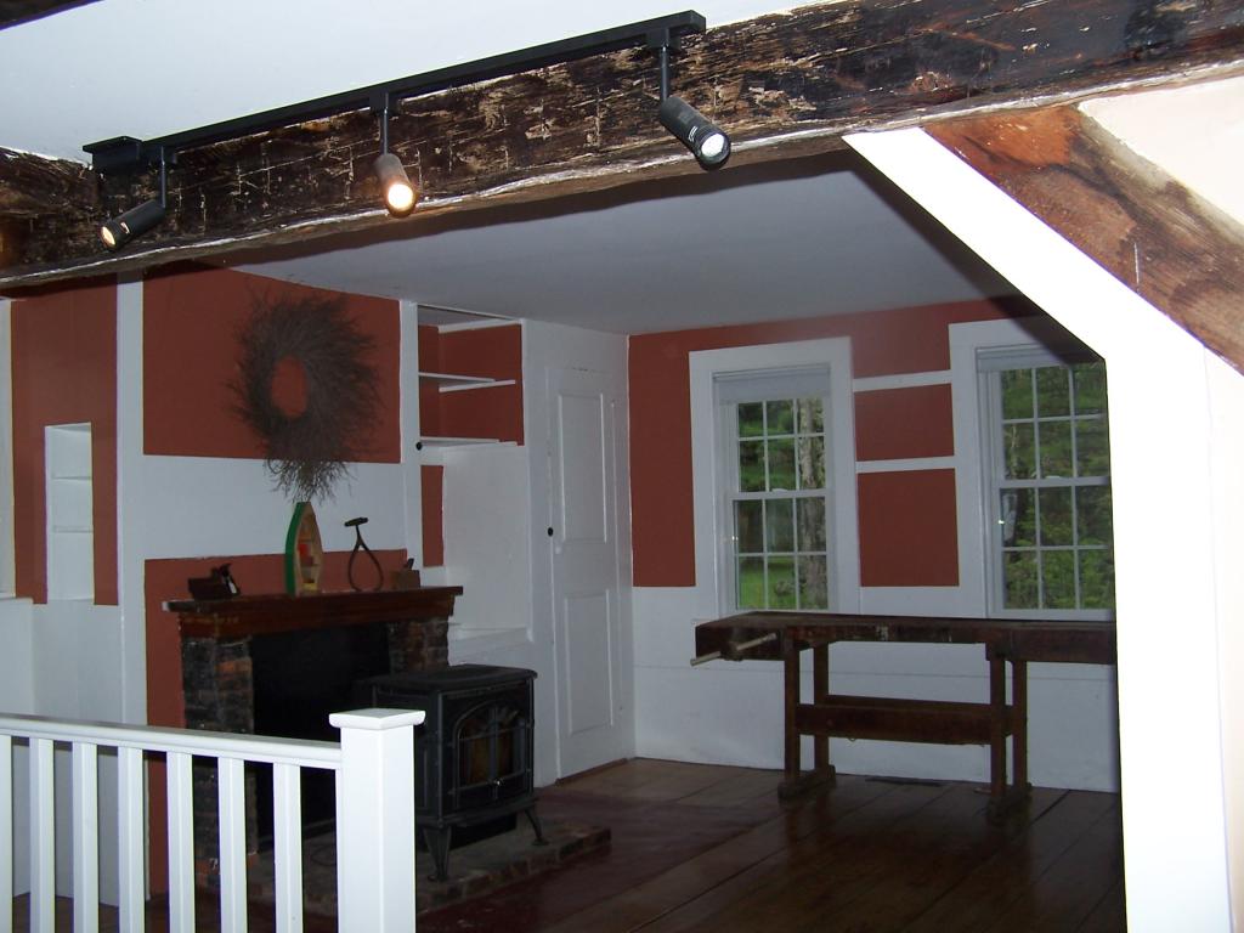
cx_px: 622
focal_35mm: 38
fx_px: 1366
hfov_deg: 49.0
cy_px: 466
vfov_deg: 37.7
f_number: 2.8
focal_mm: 6.3
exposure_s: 1/60
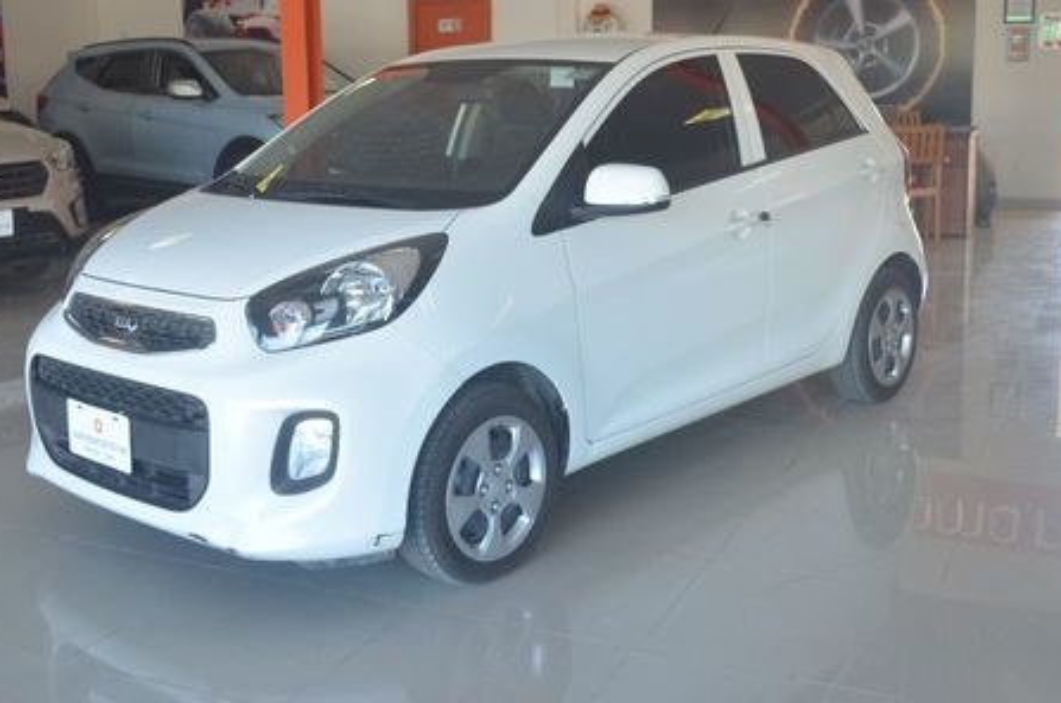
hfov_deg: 45.5
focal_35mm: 43
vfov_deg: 30.9
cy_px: 256
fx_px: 1265
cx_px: 477
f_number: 3.8
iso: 500
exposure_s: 1/125
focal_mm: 20
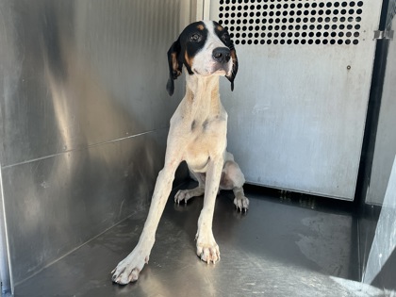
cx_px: 198
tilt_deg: -14.5
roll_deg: +0.3
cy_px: 148
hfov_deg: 61.7
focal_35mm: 29
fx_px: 332
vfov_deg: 48.2
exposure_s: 1/120
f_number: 1.8
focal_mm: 3
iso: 25
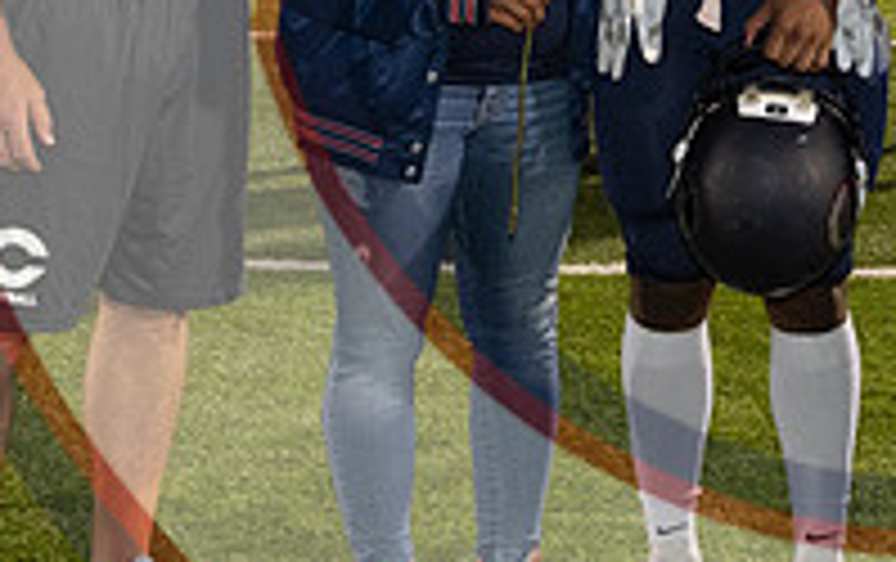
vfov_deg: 8.6
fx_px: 3717
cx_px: 865
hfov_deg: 13.6
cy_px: 22
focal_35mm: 152
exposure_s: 1/60
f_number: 7.1
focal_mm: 44
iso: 1400
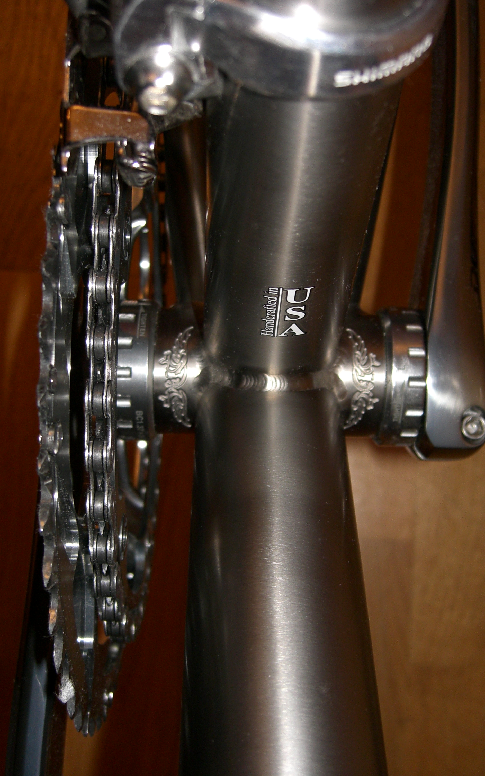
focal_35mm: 41
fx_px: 867
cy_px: 388
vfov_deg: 48.2
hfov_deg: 31.2
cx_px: 282
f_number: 2.8
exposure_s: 1/60
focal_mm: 7.9
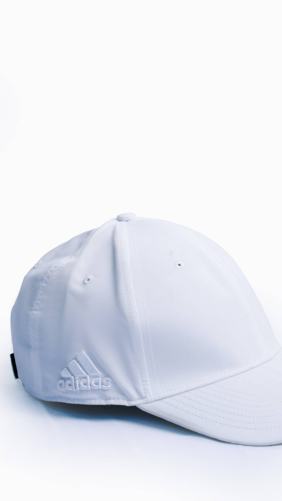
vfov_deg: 23.8
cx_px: 163
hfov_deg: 13.5
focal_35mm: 89
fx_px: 1189
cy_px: 264
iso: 250
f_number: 13
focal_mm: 63.3
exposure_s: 1/125
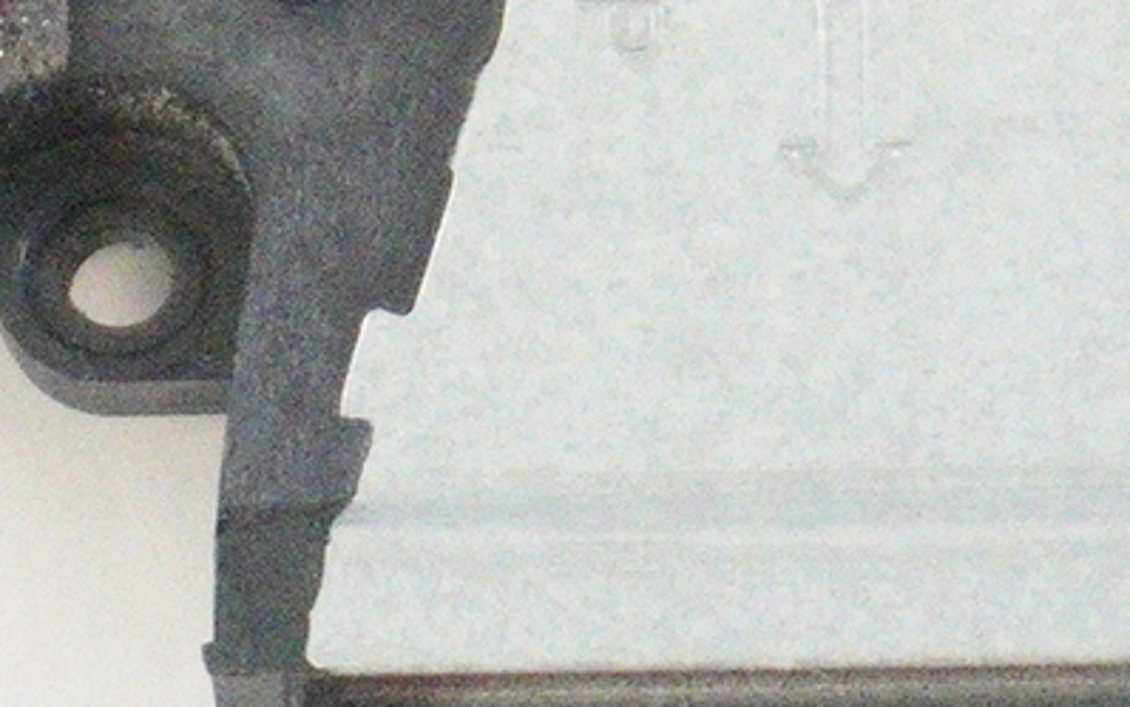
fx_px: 10942
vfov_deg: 3.7
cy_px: -741
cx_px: 1408
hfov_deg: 5.9
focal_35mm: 355
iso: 10000
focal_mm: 37
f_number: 6.3
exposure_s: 1/250
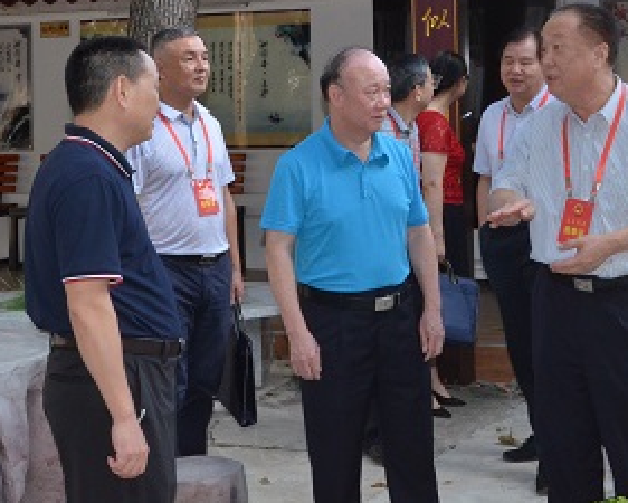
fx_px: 1450
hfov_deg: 24.4
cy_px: 93
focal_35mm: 78
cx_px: 400
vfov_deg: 19.4
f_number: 10
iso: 1600
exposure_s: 1/250
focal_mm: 26
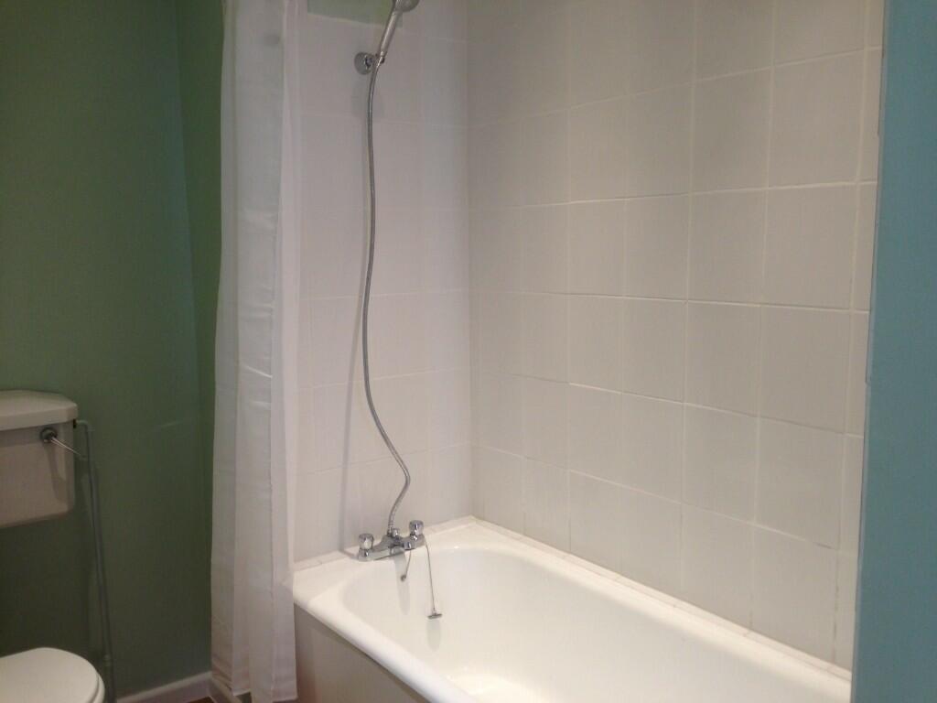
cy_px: 352
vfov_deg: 42.9
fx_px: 893
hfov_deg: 55.4
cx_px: 468
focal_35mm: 33
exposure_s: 1/20
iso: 64
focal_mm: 4.12
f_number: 2.4
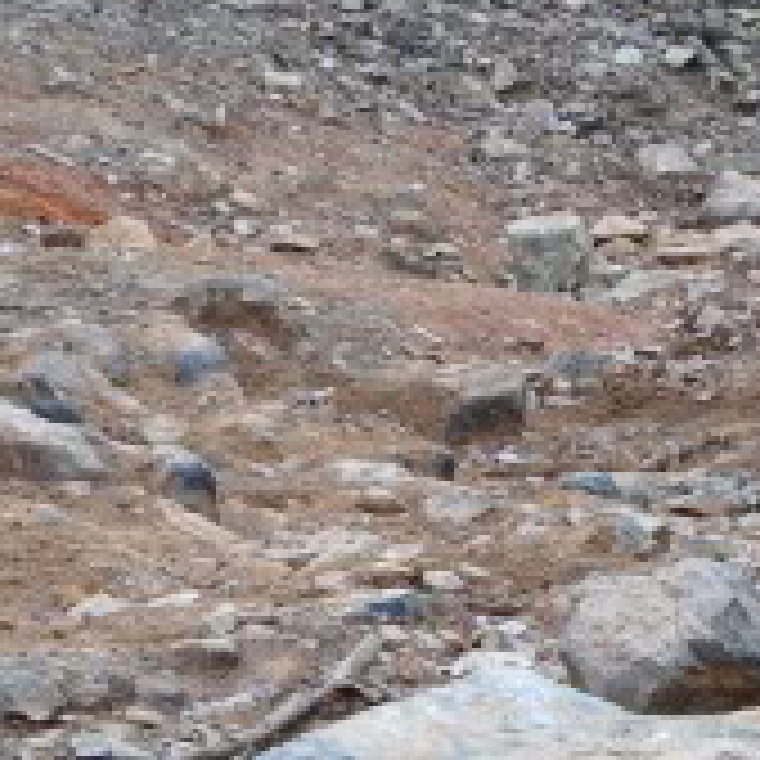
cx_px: 1545
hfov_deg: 9.6
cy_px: 443
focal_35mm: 169
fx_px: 4198
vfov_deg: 10.3
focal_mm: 28
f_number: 5.6
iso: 320
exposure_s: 1/125
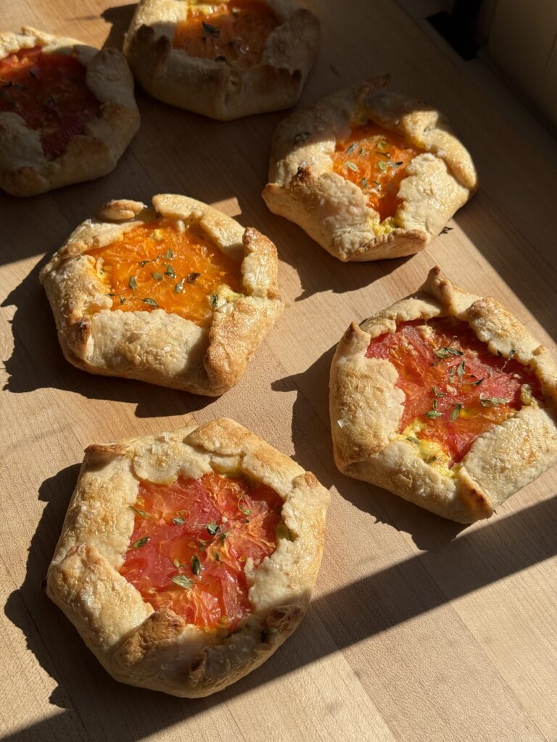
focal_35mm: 48
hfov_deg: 30.3
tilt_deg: -56.3
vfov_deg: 39.7
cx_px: 278
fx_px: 1030
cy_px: 371
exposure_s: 1/6024
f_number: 1.78
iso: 64
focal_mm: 6.76
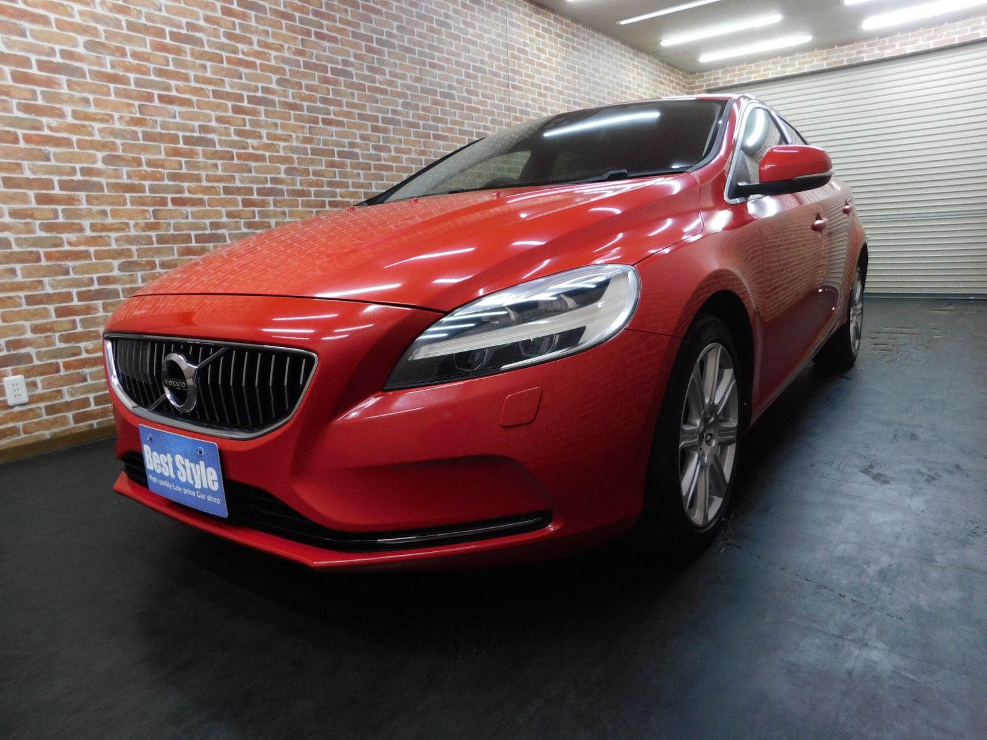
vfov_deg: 58.9
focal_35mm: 23
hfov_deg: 73.9
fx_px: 656
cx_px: 494
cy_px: 370
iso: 180
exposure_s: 1/30
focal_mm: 4
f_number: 3
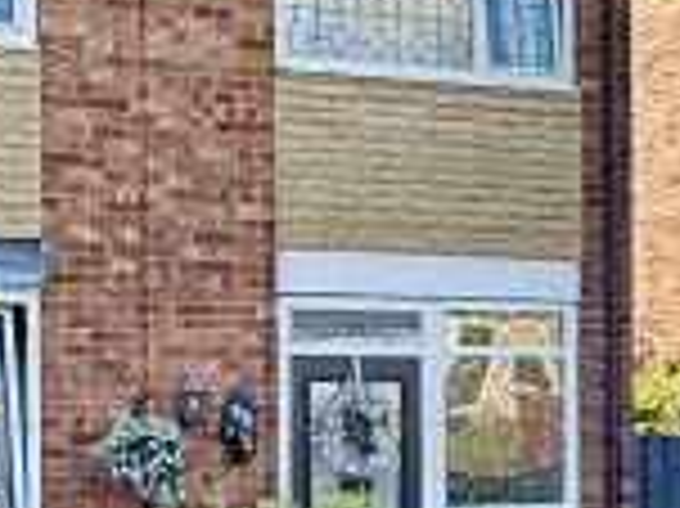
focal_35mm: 95
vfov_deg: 15.4
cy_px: 436
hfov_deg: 20.1
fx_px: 1865
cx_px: 653
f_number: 2.2
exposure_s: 1/522
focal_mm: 2.22
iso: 64
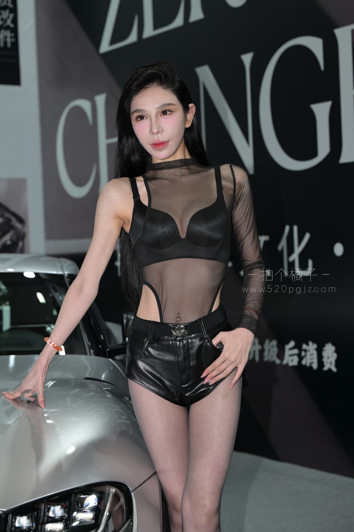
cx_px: 177
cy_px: 266
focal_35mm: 70
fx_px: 1032
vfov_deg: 28.8
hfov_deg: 19.5
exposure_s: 1/200
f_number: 4.5
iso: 320
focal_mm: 70
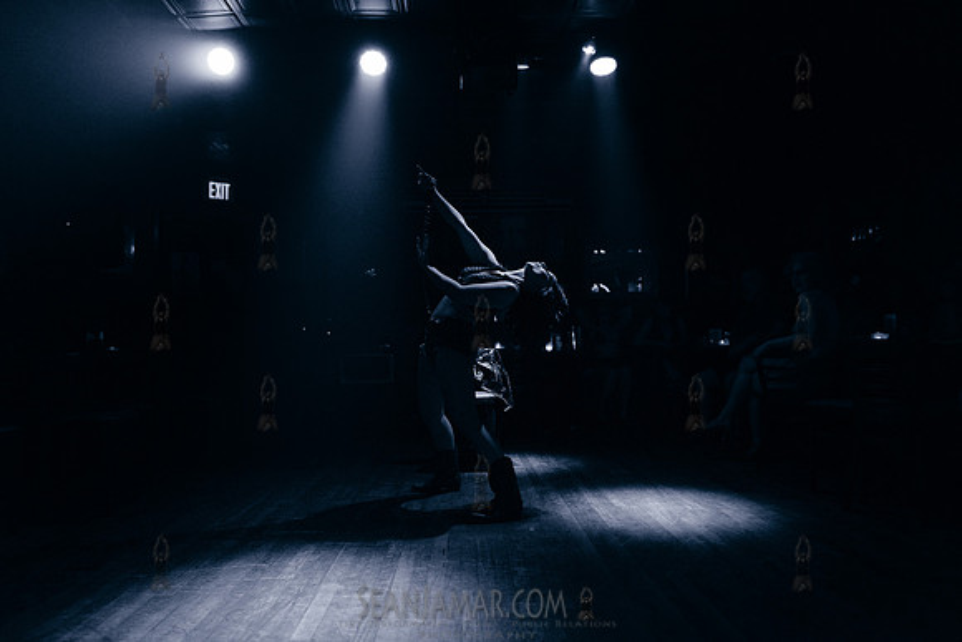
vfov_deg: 46.0
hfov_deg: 64.9
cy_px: 321
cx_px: 481
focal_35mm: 28
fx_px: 756
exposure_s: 1/400
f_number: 2.8
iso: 5000
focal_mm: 27
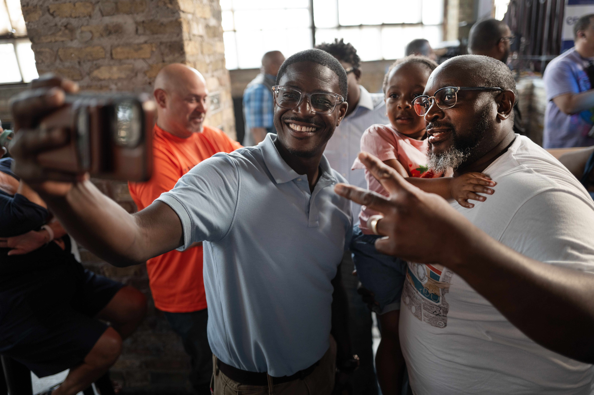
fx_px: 462
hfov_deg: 65.5
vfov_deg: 46.4
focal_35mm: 28
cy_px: 198
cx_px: 297
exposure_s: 1/250
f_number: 1.7
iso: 640
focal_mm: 28
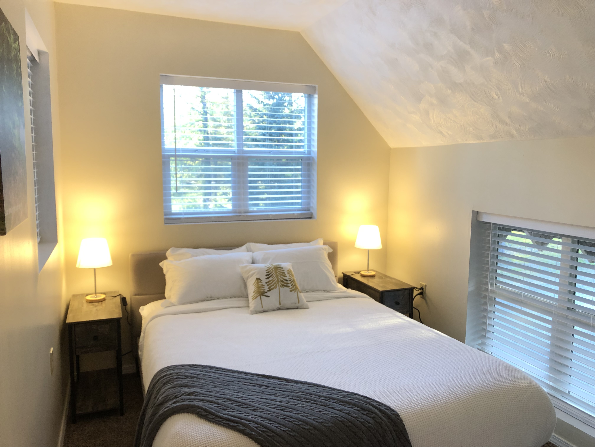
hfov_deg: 63.4
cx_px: 298
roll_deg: +1.2
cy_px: 224
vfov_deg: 49.7
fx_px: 481
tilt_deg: -5.8
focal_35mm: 28
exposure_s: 1/24
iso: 40
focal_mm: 3.99
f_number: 1.8
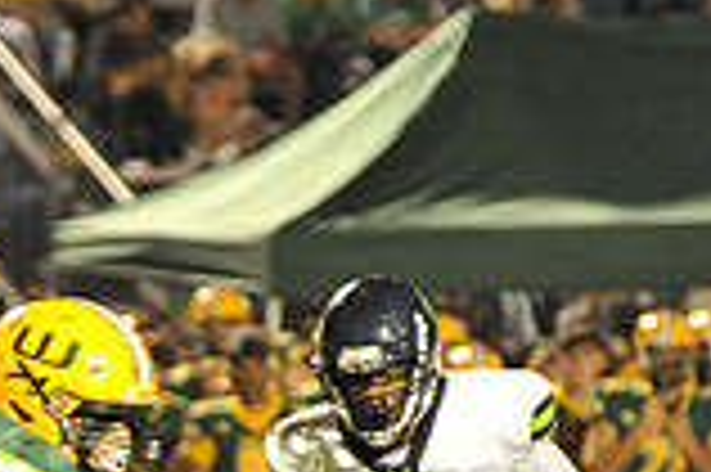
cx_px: -54
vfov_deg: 1.9
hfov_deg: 2.8
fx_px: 14501
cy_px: 854
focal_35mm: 735
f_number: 4
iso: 6400
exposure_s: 1/320
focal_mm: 200
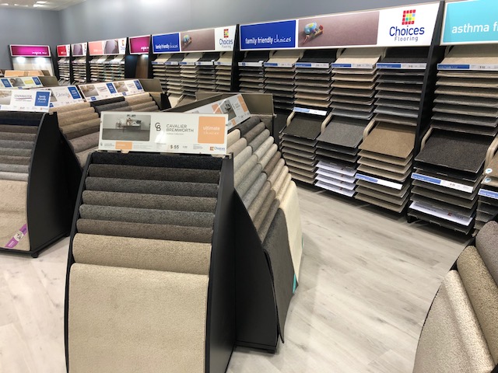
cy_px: 186
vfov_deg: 49.7
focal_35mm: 28
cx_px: 249
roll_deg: +0.6
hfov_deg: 63.4
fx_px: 403
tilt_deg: -16.3
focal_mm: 3.99
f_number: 1.8
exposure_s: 1/20
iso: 40
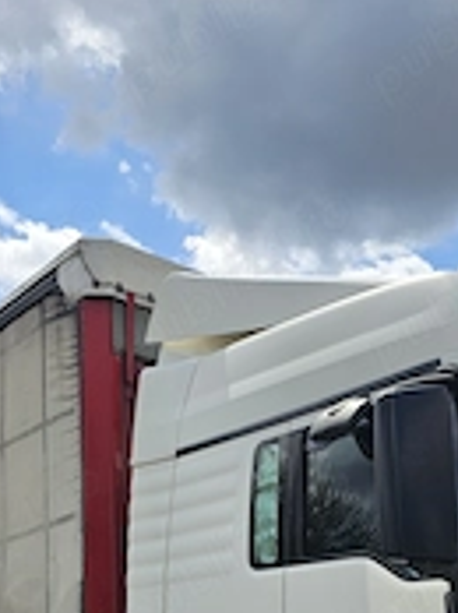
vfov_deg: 33.3
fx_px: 937
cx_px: 359
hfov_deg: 27.0
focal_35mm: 53
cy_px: 609
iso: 10
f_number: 1.7
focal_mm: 6.3
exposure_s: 1/1250
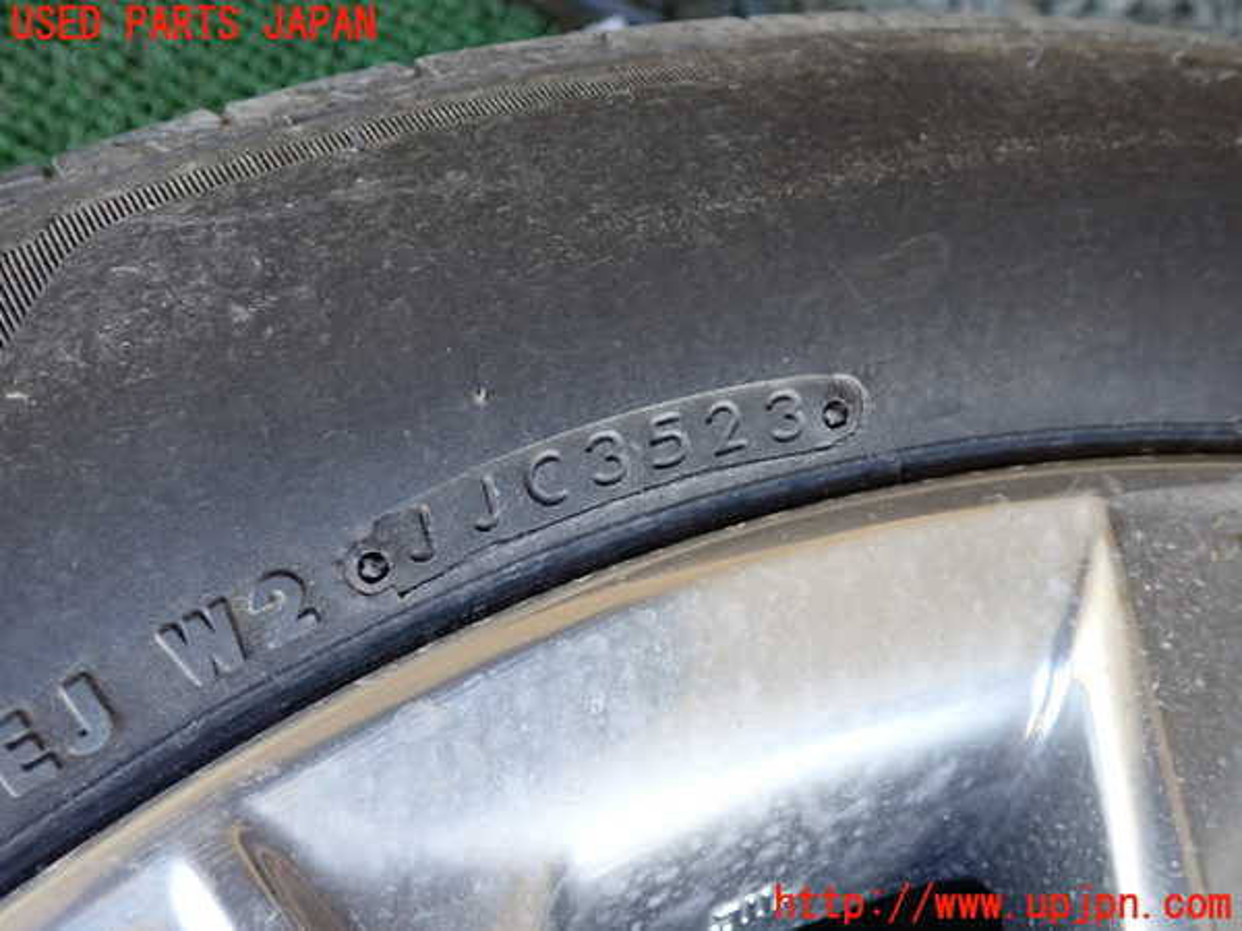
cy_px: 466
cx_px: 621
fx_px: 1076
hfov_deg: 60.0
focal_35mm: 30
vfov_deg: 46.8
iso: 320
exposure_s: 1/125
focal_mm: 5.4
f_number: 2.3
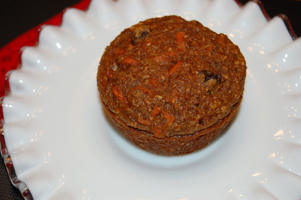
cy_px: 100
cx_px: 150
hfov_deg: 24.6
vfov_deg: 16.5
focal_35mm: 82
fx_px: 689
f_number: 5.6
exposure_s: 1/60
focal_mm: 55
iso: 400
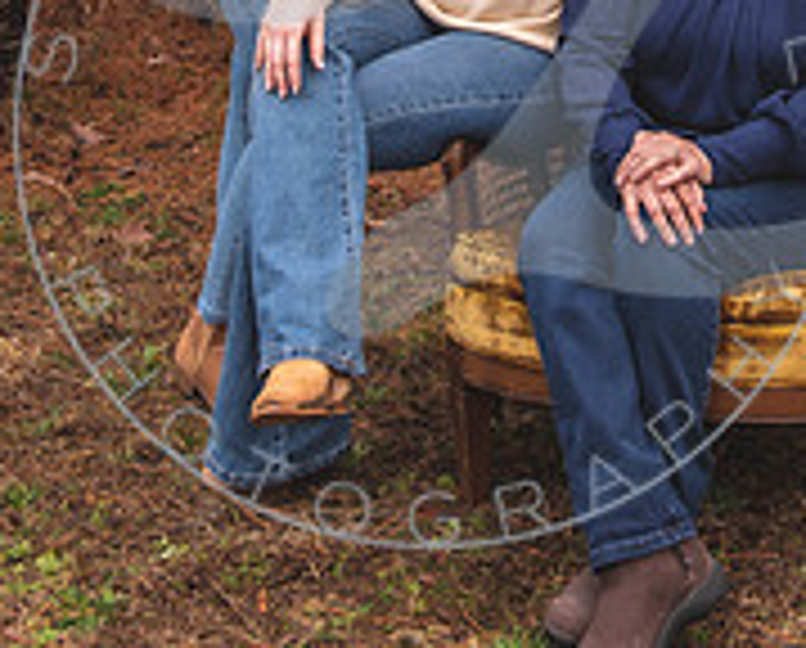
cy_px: -212
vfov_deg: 17.9
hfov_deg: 23.5
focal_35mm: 80
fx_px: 1913
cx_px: 635
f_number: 5.6
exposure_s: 1/160
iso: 200
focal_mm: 34
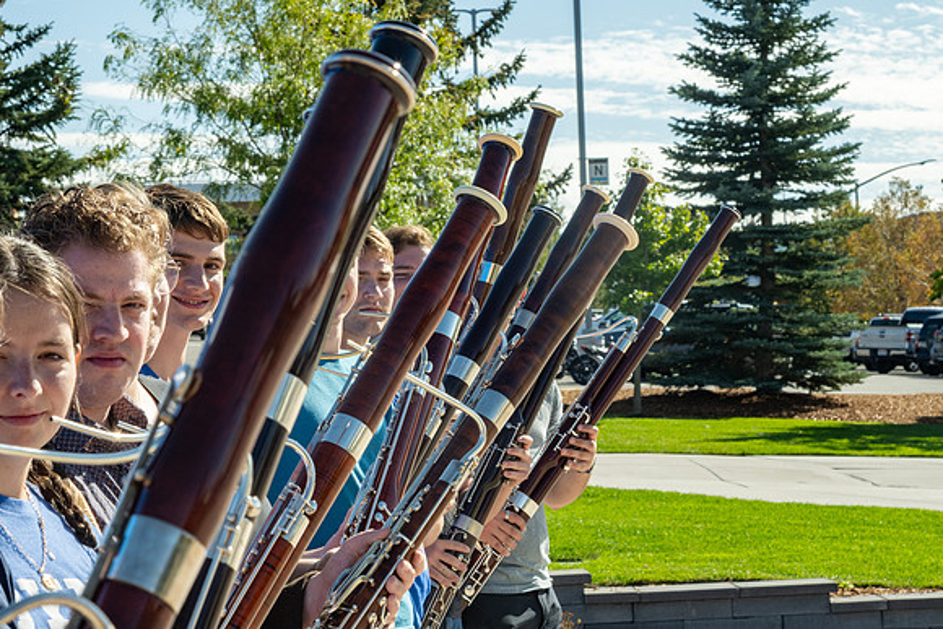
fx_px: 2654
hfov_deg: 20.1
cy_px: 327
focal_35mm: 101
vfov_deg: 13.5
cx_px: 407
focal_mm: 66
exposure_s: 1/200
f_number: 10
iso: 200
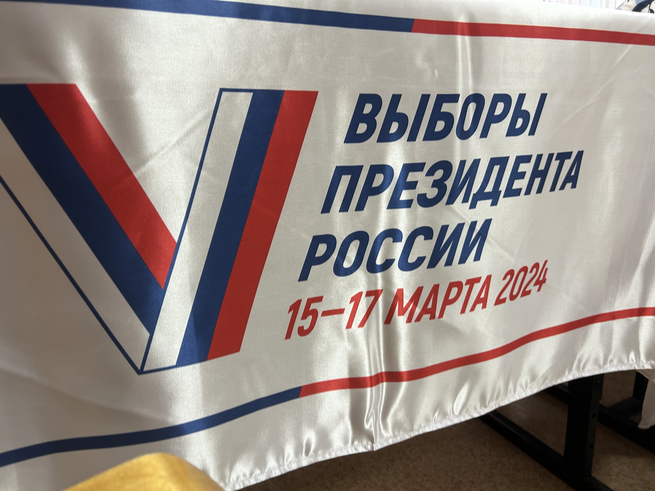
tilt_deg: -14.6
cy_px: 246
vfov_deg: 53.1
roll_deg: +0.8
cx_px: 328
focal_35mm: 26
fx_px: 492
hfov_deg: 67.3
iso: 125
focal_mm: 5.7
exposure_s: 1/50
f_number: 1.5
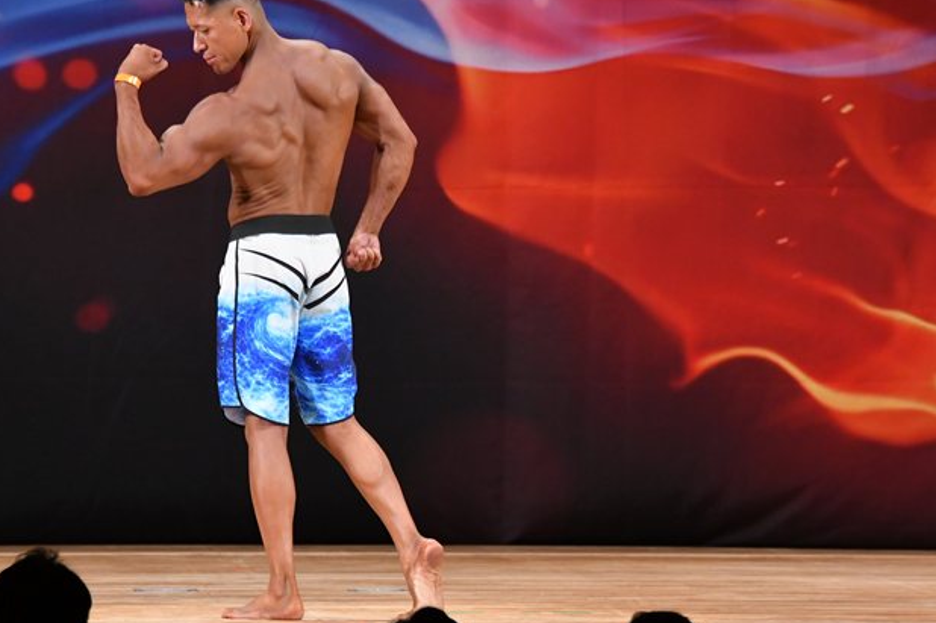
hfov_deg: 6.8
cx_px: 408
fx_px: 7820
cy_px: 283
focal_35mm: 301
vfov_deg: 4.6
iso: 3200
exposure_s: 1/400
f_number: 5.6
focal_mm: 160
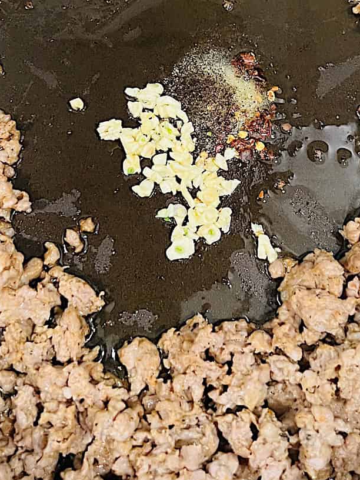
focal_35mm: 51
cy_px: 131
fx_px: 707
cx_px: 179
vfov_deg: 36.8
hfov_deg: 28.6
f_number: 1.5
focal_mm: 5.7
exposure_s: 1/40
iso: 500
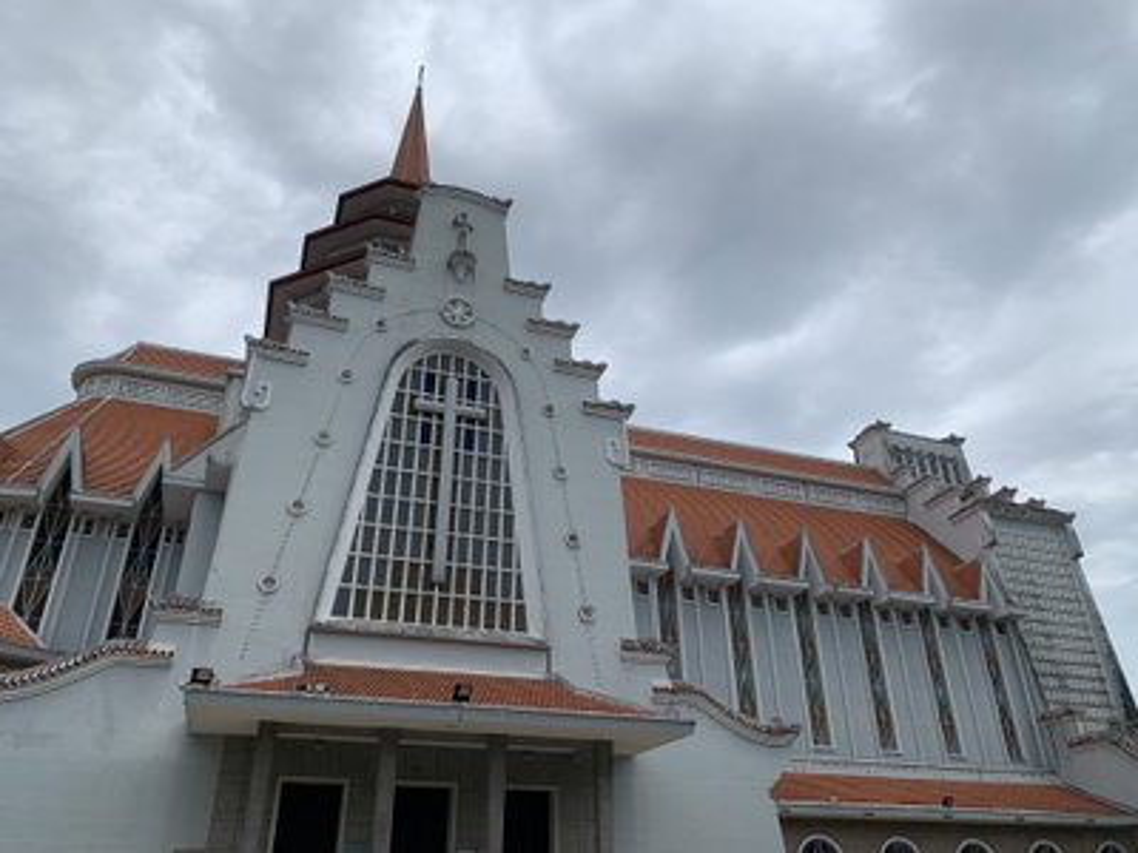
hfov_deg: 67.3
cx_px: 569
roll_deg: -0.9
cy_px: 426
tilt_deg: +28.1
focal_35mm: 26
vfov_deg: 53.1
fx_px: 855
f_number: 1.8
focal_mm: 4.25
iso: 25
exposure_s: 1/4098
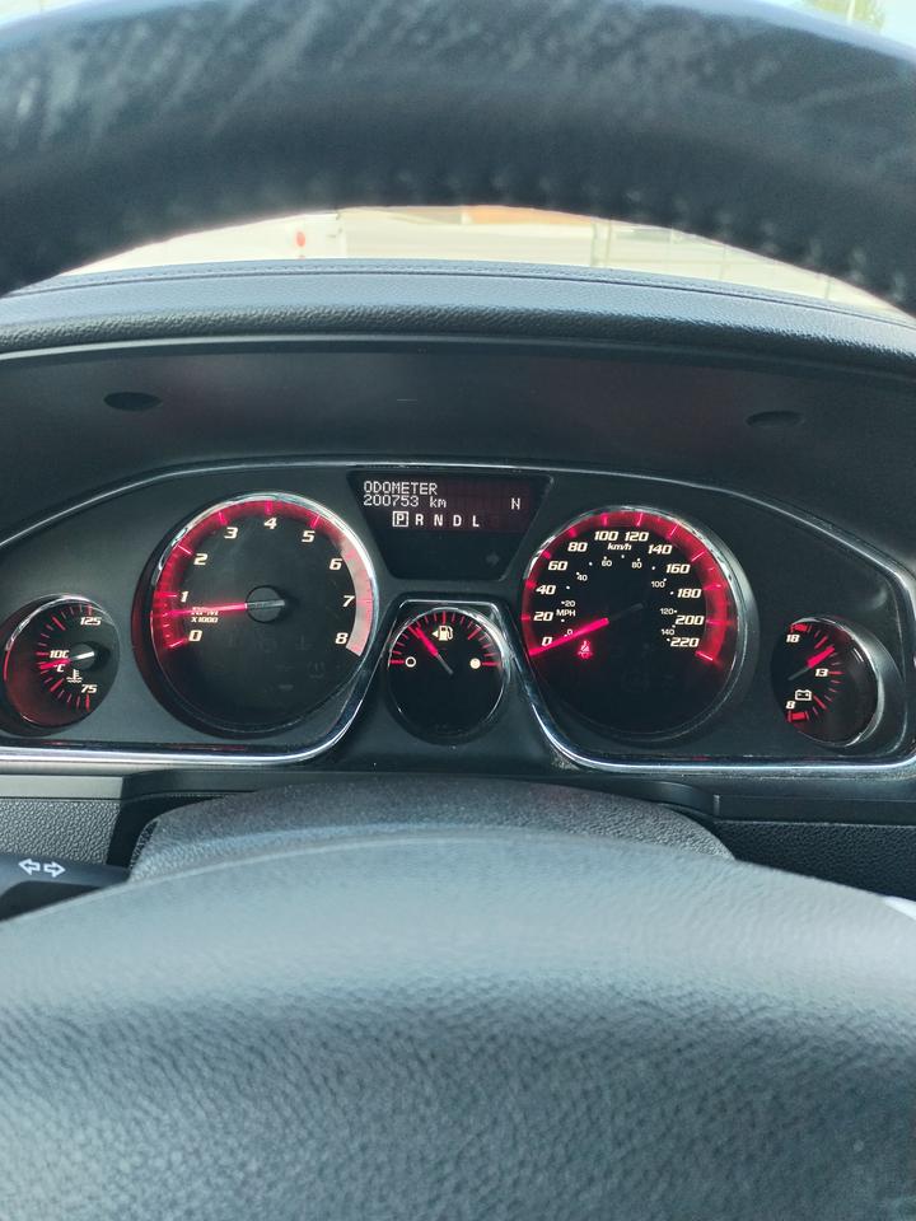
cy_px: 610
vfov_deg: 67.3
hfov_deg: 53.1
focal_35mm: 26
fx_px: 917
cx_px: 458
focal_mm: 4.75
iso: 142
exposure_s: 1/50
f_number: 1.8
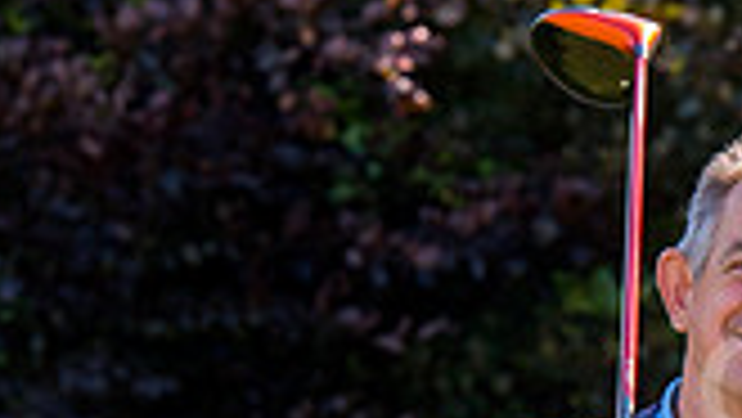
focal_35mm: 516
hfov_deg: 4.1
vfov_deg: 2.4
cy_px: 663
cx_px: 1291
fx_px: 10157
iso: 800
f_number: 9
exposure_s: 1/160
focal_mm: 140
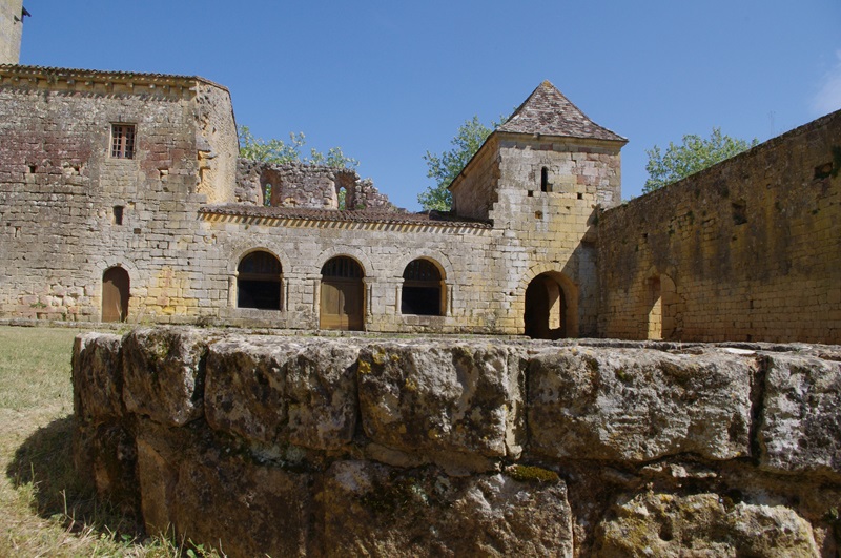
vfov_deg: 47.8
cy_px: 279
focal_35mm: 27
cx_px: 420
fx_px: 630
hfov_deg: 67.5
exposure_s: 1/320
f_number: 11
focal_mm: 18
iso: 400
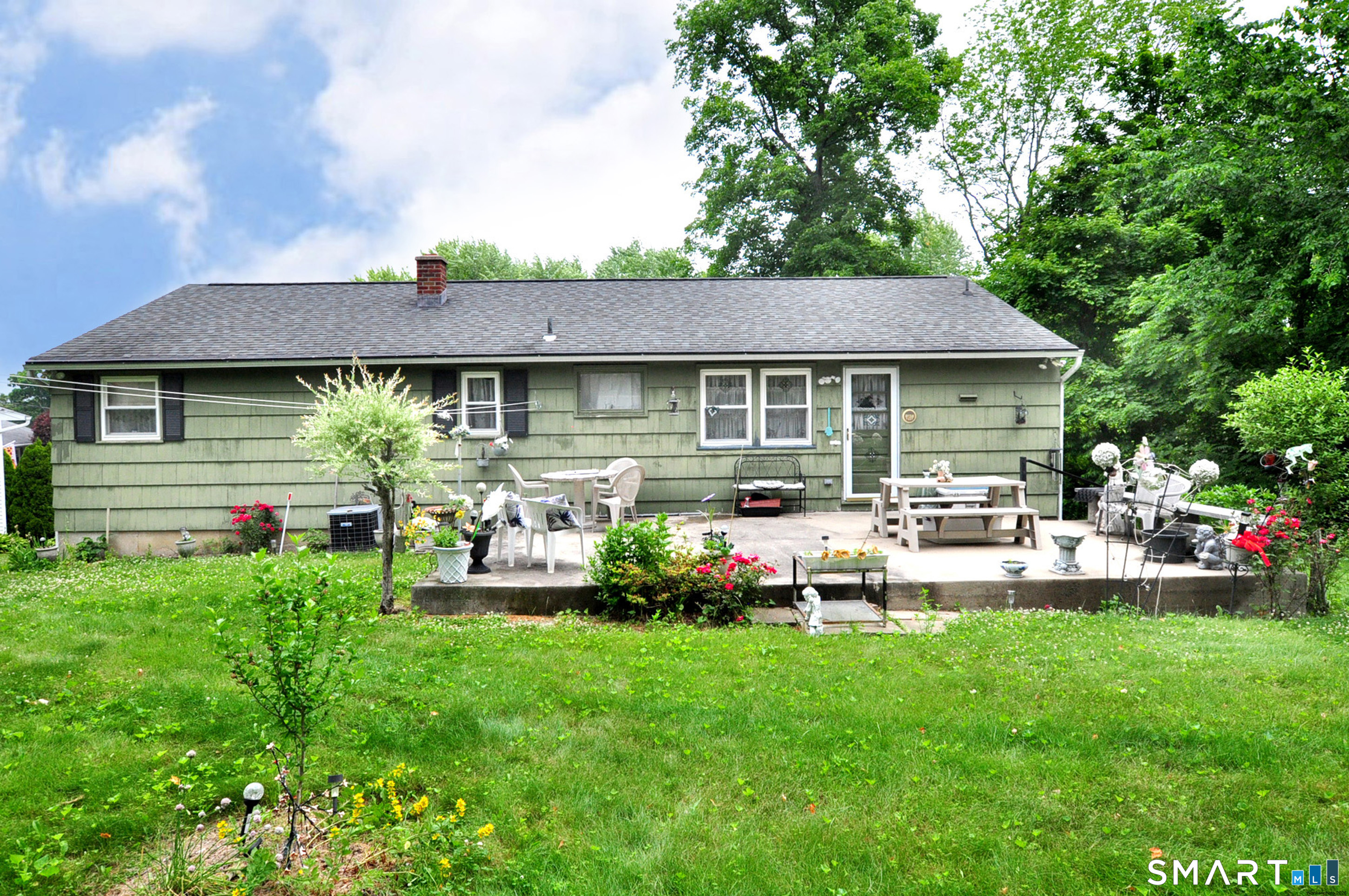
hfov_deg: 81.3
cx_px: 674
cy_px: 448
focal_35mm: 21
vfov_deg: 59.4
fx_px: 786
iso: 800
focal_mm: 14
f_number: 8
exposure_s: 1/400
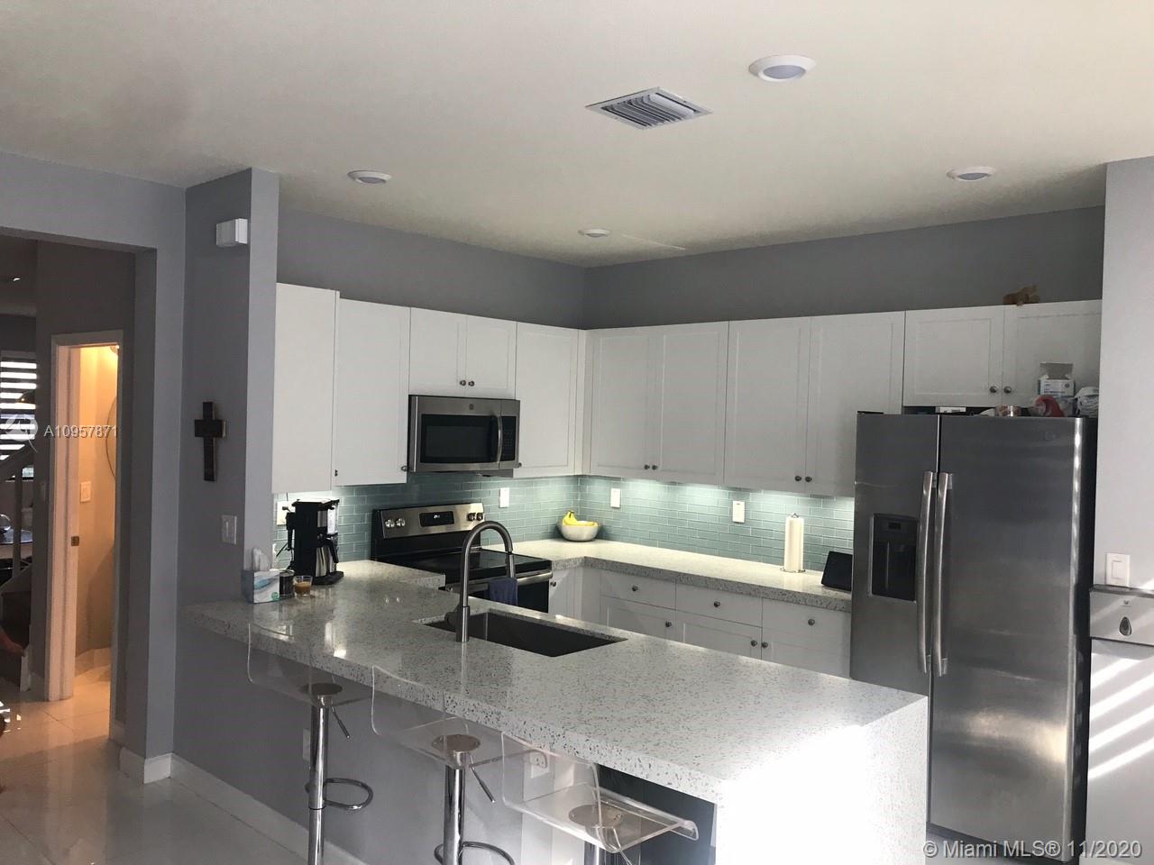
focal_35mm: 28
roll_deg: -0.9
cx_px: 577
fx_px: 933
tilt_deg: -1.2
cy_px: 432
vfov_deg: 49.7
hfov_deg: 63.4
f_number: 1.8
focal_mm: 3.99
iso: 20
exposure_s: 1/30
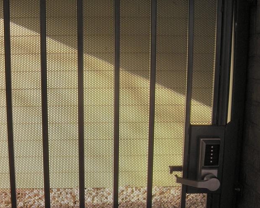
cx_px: 88
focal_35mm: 56
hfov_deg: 33.3
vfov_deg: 27.0
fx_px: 431
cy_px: 140
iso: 64
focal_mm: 5.9
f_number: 3.8
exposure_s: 1/96.2
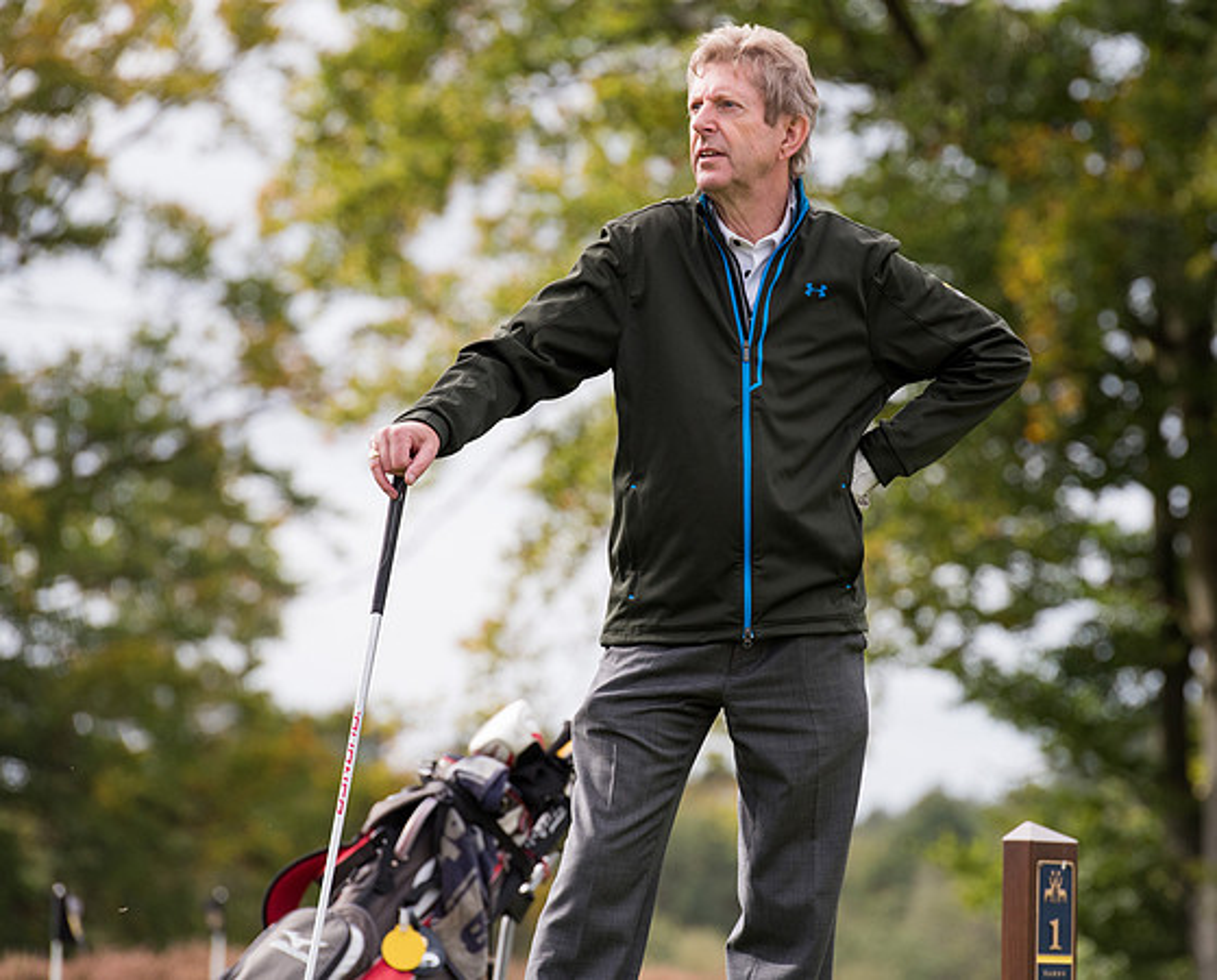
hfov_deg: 7.6
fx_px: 9135
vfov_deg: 6.1
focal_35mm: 253
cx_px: 724
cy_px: 463
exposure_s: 1/1250
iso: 640
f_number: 5
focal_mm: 200
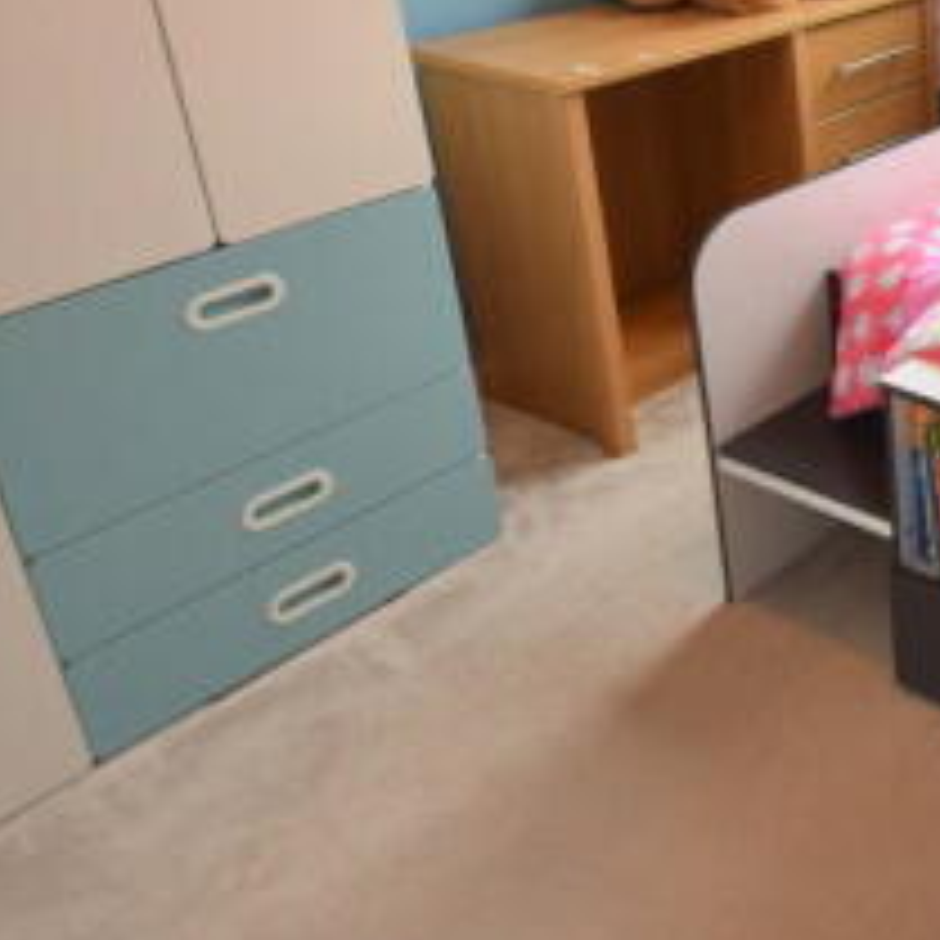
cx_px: 1248
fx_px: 1229
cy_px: 110
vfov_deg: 39.2
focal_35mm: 40
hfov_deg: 31.4
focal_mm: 10
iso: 560
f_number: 4
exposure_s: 1/60
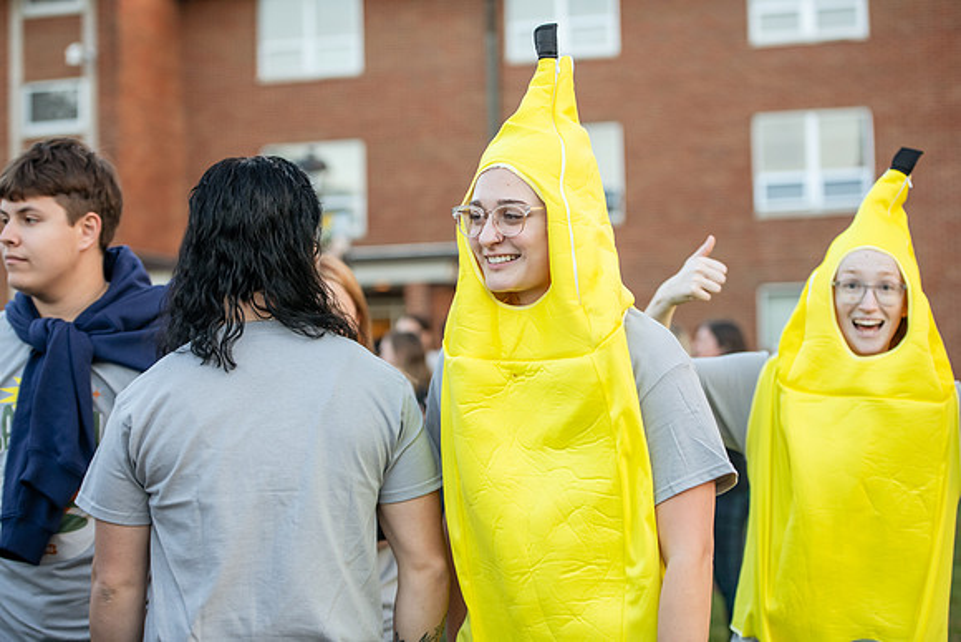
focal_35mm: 70
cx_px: 480
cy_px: 321
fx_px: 1869
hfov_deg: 28.8
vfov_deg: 19.5
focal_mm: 70
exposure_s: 1/400
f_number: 3.2
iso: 1000
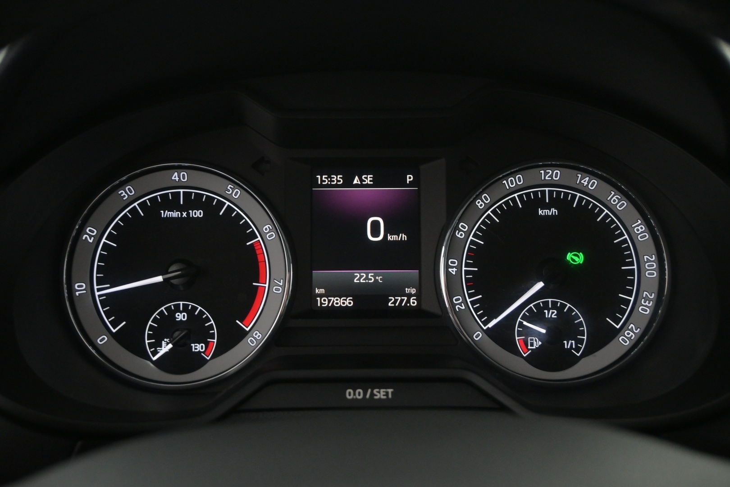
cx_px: 365
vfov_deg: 33.6
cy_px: 244
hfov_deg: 48.7
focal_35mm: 40
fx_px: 806
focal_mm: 26.5
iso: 2500
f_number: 4.5
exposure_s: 1/50
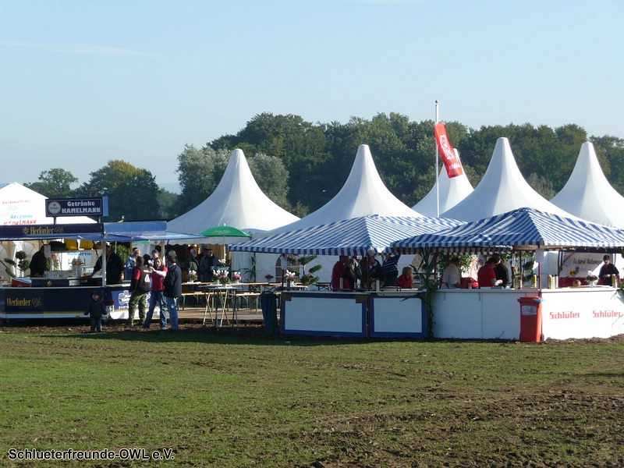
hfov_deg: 15.4
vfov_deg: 11.6
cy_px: 234
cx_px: 312
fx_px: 2307
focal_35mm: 128
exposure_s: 1/400
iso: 100
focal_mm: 21.8
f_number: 4.7
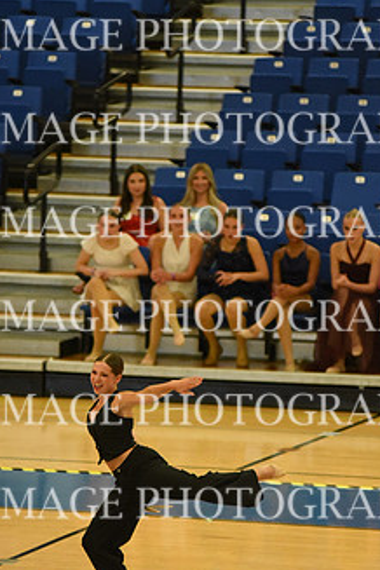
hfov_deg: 3.9
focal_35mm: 355
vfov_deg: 5.8
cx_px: 125
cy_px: 363
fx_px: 5620
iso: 8000
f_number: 2.8
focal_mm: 200
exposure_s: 1/1000
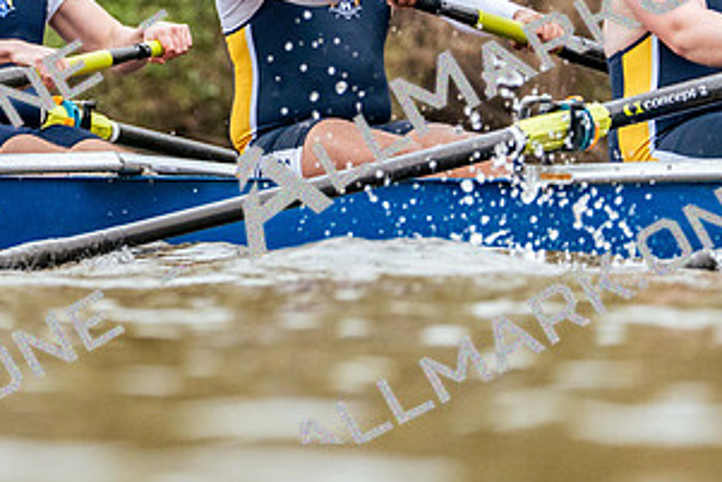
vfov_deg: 2.3
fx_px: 11958
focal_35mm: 596
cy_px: 32
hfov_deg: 3.5
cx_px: 31
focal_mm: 309
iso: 5000
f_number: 6.3
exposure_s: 1/2000
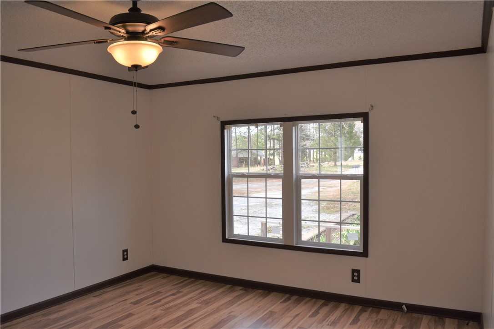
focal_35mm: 27
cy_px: 164
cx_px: 247
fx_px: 370
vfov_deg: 47.9
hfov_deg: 67.4
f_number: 5.6
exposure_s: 1/250
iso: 250
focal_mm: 18
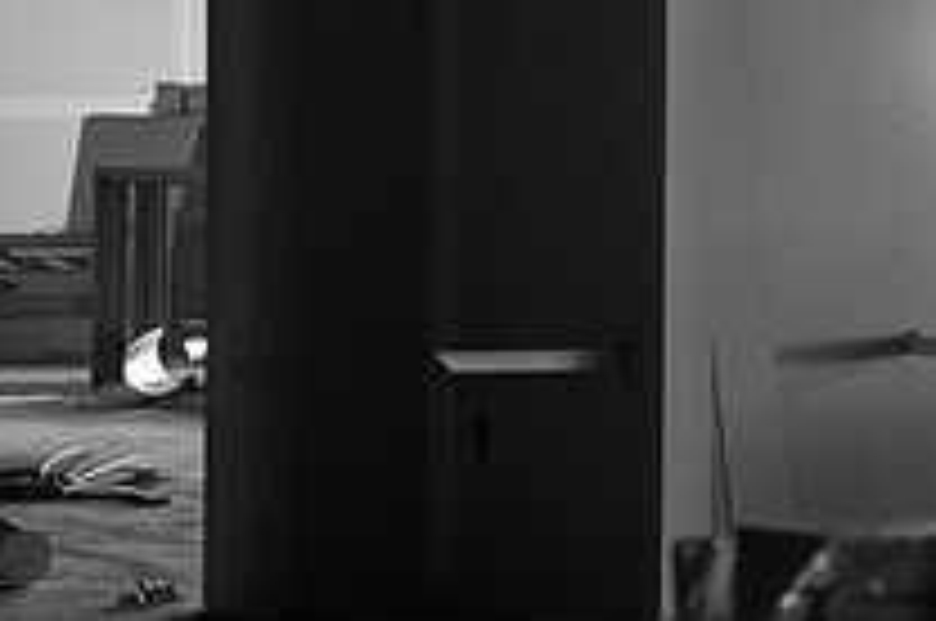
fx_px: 5244
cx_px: -360
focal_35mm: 202
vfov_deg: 6.8
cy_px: 252
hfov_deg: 10.0
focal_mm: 70
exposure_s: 1/400
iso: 10000
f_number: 3.5
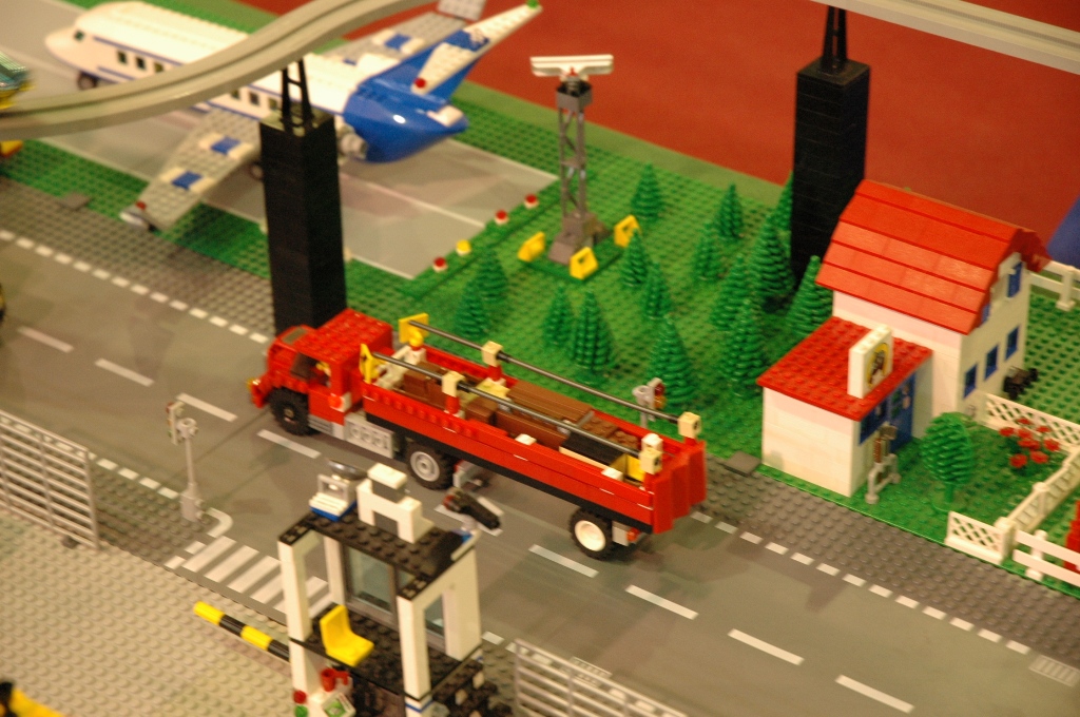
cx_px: 540
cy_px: 358
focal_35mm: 105
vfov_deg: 13.0
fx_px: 3146
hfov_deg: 19.5
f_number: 5
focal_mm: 70
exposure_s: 1/20
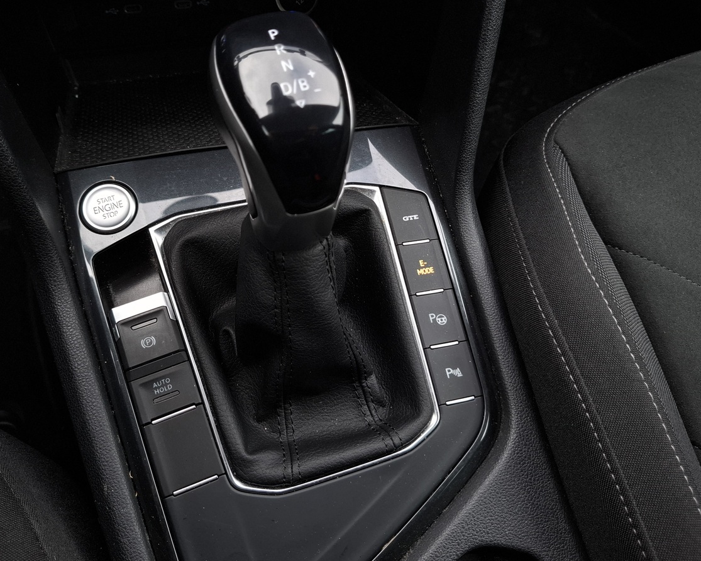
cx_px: 327
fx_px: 602
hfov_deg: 60.4
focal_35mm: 29
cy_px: 257
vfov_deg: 49.9
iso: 64
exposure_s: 1/100
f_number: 1.8
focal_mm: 5.54
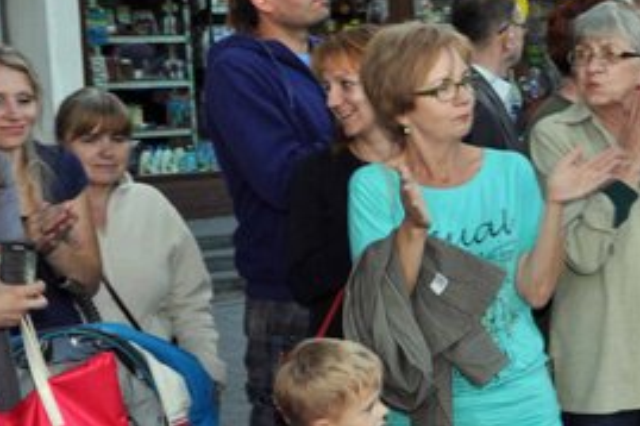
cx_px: 664
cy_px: 257
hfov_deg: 18.8
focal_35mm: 105
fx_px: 1869
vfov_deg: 13.0
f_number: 13
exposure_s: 1/60
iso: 640
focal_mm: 29
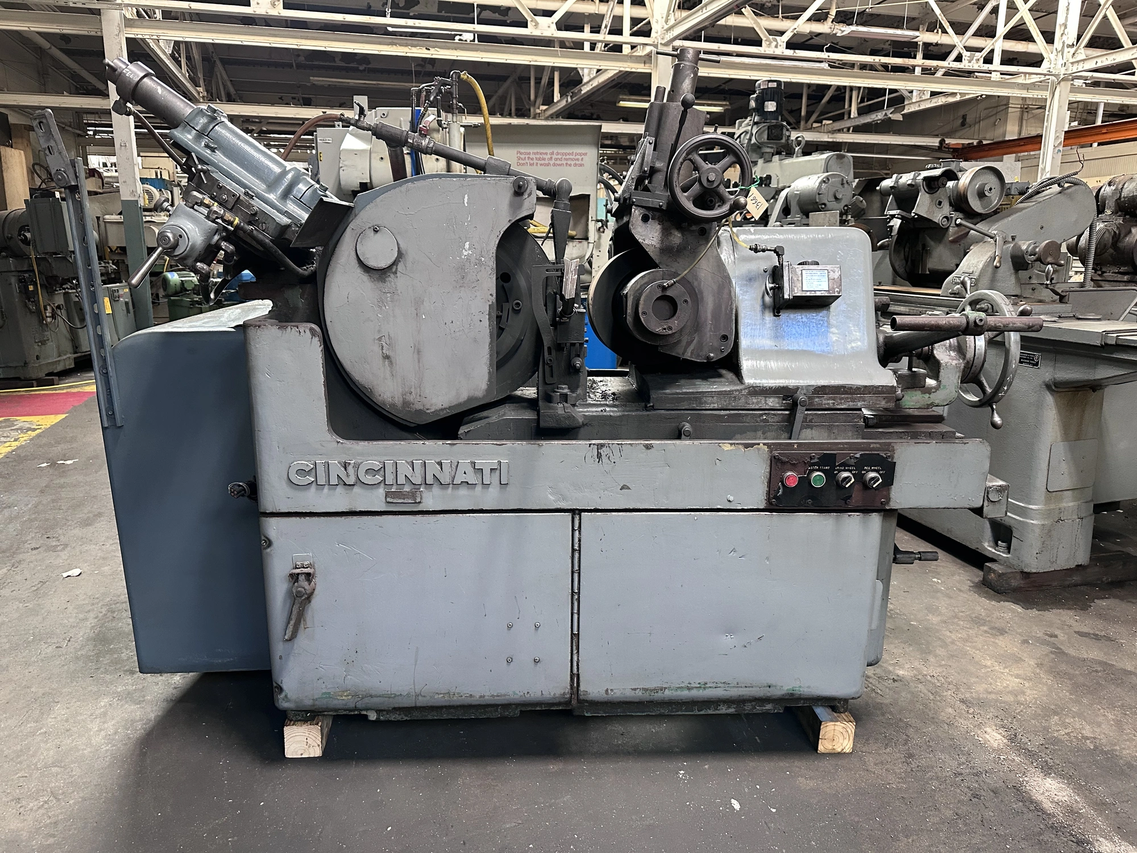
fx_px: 788
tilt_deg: -12.5
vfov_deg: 56.8
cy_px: 426
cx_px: 568
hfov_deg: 71.6
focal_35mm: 24
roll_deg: -0.2
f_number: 1.78
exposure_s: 1/60
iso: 400
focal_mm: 6.86
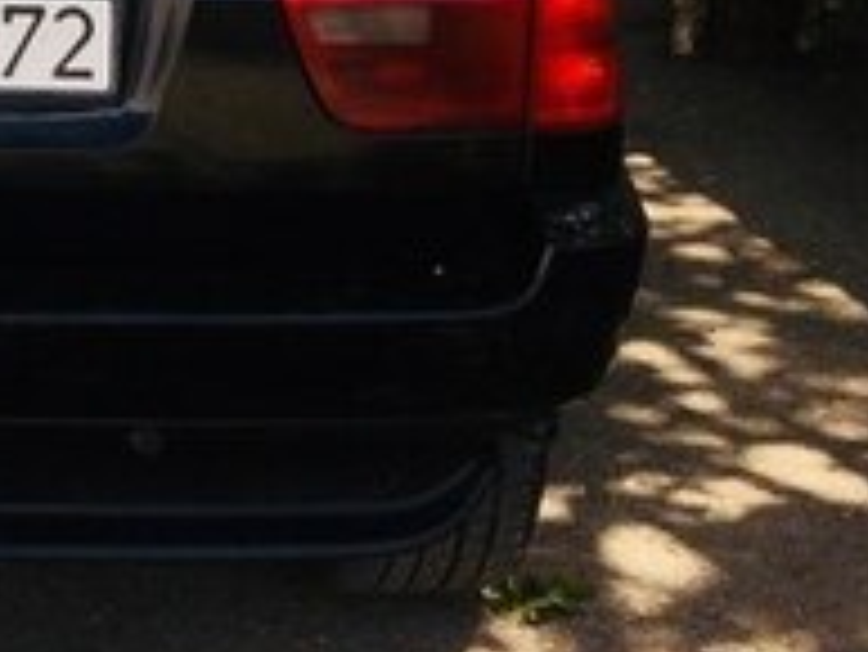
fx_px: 2484
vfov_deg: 14.3
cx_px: -373
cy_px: -196
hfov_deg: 18.0
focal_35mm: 99
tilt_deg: -10.9
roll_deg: -2.1
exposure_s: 1/954
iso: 32
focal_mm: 4.15
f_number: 2.2
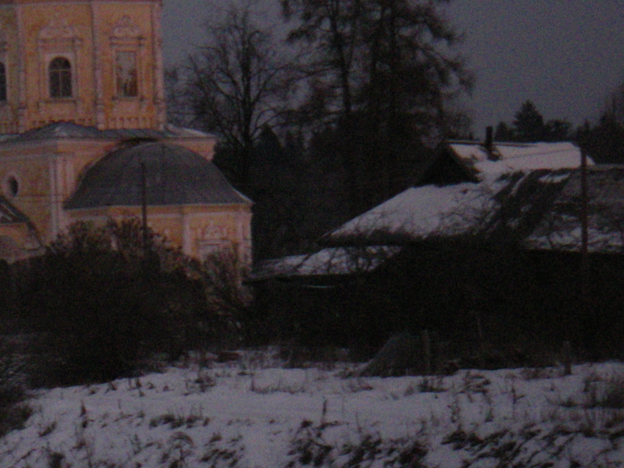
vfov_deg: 6.1
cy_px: 82
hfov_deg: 8.1
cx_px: -29
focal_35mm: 244
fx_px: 4398
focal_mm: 18.9
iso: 400
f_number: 4
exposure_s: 1/100
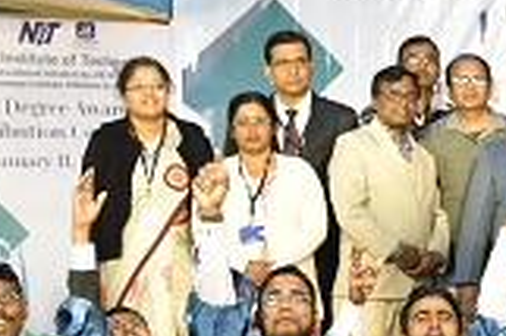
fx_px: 1881
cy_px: 314
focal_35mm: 134
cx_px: 610
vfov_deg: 10.2
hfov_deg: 14.8
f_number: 4
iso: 1250
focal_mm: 24
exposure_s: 1/200
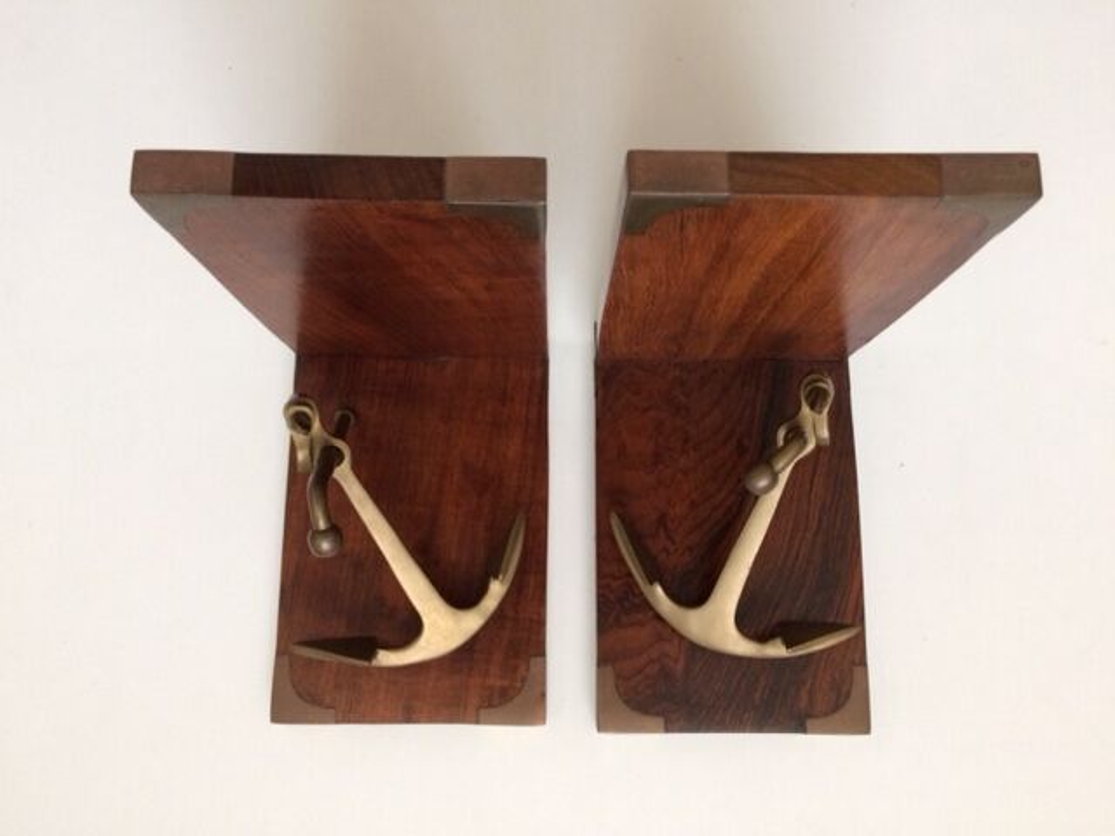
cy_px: 418
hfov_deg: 61.7
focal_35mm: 29
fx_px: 934
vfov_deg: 48.2
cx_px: 558
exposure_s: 1/33
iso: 200
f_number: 2.2
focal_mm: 4.15
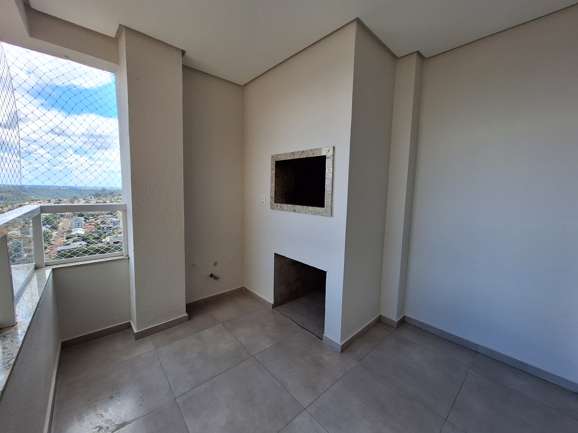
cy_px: 216
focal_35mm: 13
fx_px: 217
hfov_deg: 106.2
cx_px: 289
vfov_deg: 89.9
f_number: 2.2
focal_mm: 1.74
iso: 40
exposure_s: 1/484
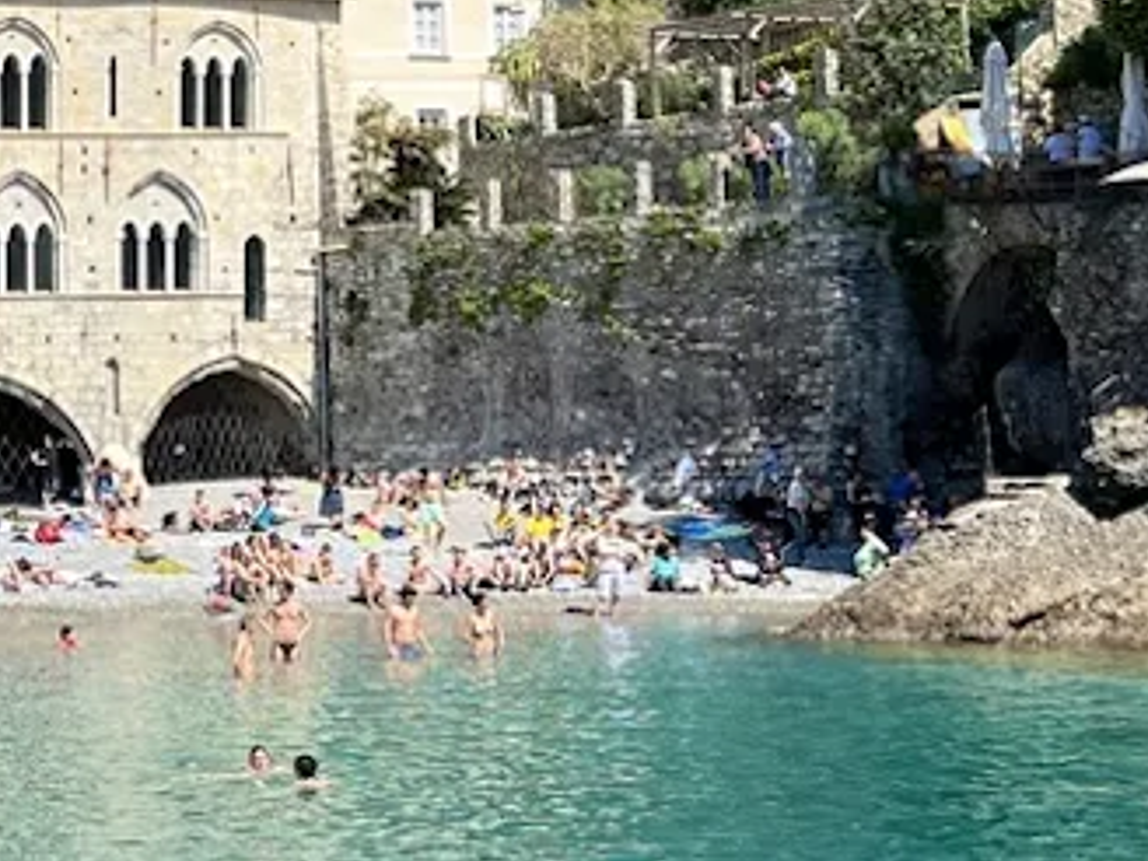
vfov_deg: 15.5
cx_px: -91
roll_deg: +1.5
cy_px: 172
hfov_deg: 19.8
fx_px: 3151
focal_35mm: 95
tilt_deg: +4.2
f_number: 1.5
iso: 50
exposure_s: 1/2994
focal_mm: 5.7
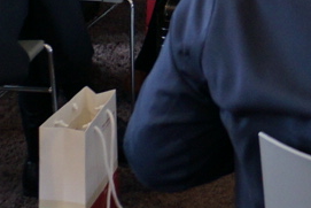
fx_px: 1392
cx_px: 358
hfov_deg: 12.5
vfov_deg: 7.7
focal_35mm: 161
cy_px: -355
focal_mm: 18
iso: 320
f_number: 4
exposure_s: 1/60
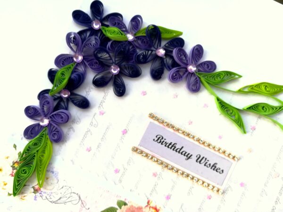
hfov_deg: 67.3
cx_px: 142
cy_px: 106
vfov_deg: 53.1
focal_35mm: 26
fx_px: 213
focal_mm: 3.83
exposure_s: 1/116
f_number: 2.2
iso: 50
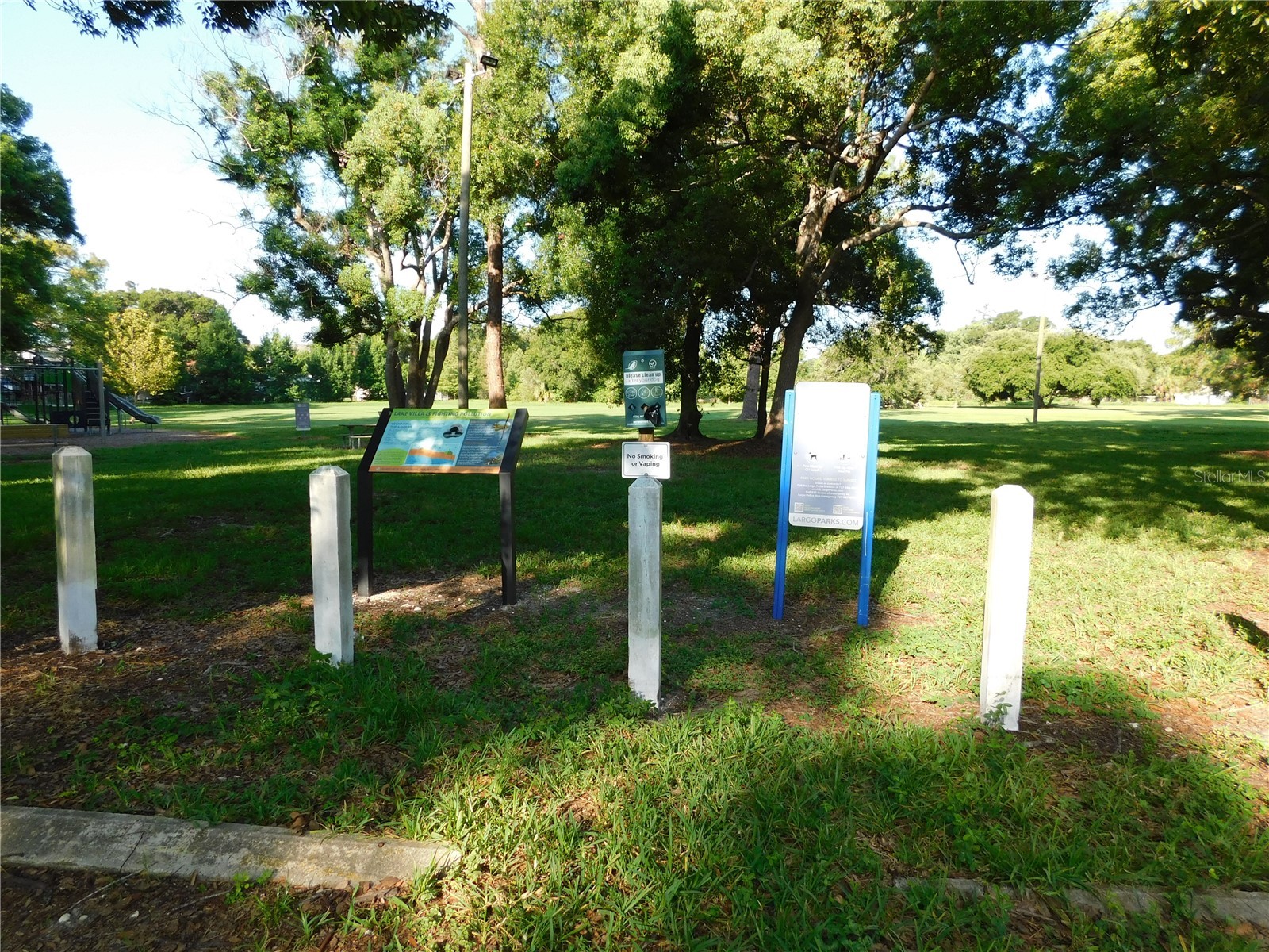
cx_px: 634
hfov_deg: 73.9
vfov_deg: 58.9
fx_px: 843
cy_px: 476
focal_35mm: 23
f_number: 3
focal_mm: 4
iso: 125
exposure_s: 1/400
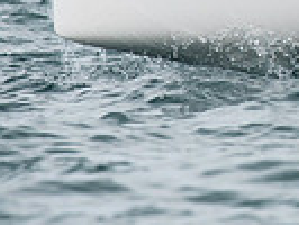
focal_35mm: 2013
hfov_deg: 1.0
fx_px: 17403
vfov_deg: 0.7
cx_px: 581
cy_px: -181
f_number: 5.6
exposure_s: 1/2000
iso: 400
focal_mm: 300
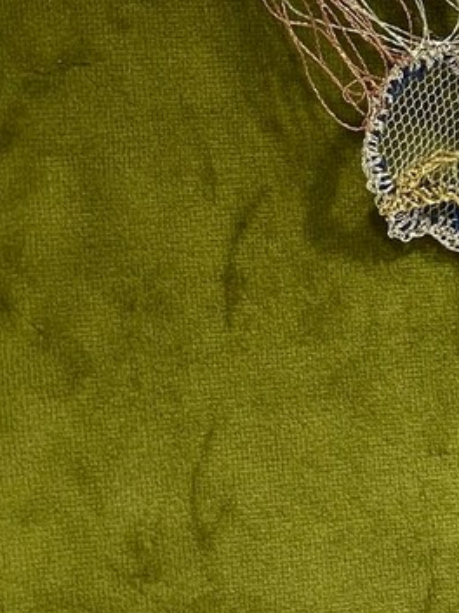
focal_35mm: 177
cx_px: 688
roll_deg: -1.9
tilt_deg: -5.7
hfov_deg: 8.2
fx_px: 3135
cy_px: 153
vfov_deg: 11.2
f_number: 2
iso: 64
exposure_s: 1/100
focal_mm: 6
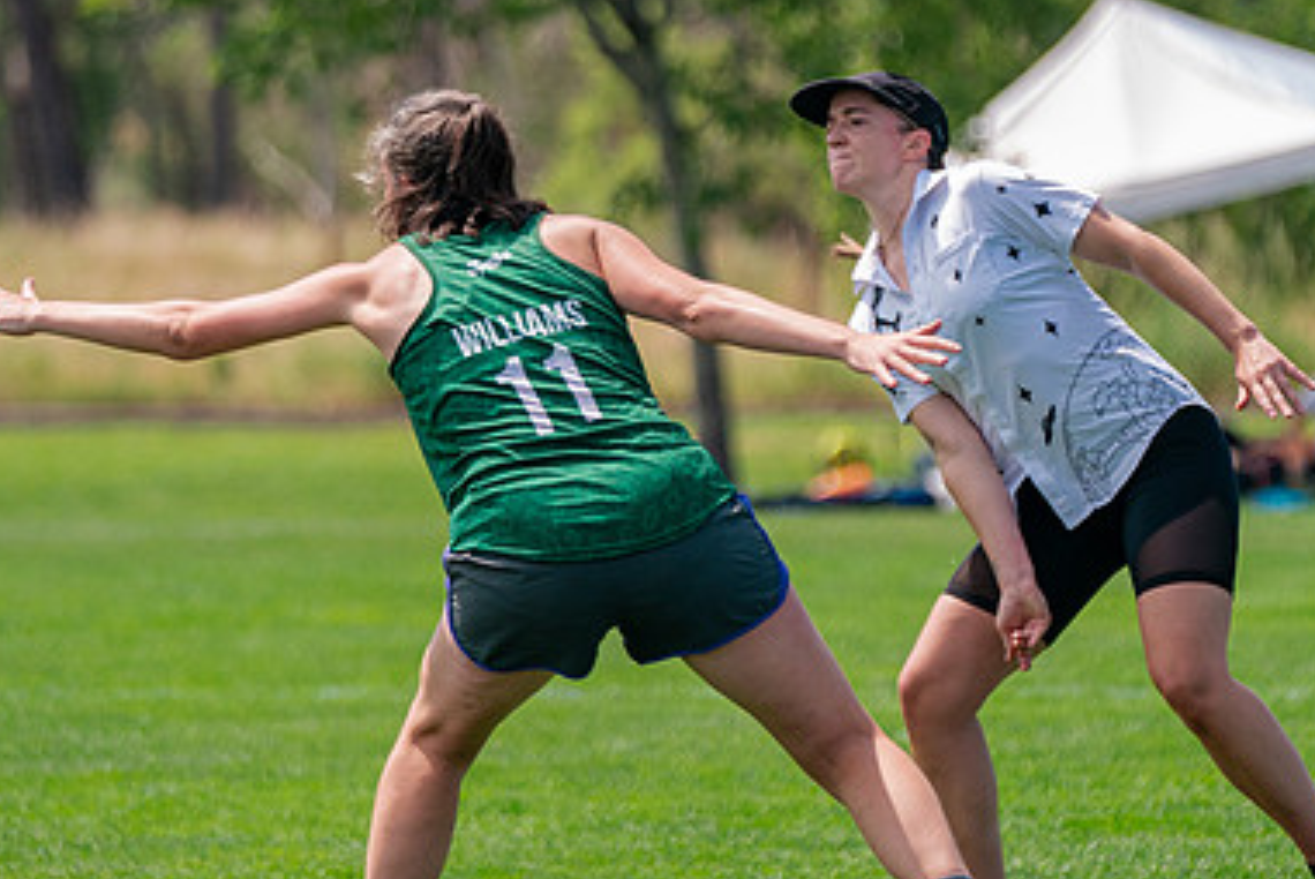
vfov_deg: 4.6
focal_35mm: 298
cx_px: 867
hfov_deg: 6.9
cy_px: 434
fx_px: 10893
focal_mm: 147
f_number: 2.8
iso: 640
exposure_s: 1/8000
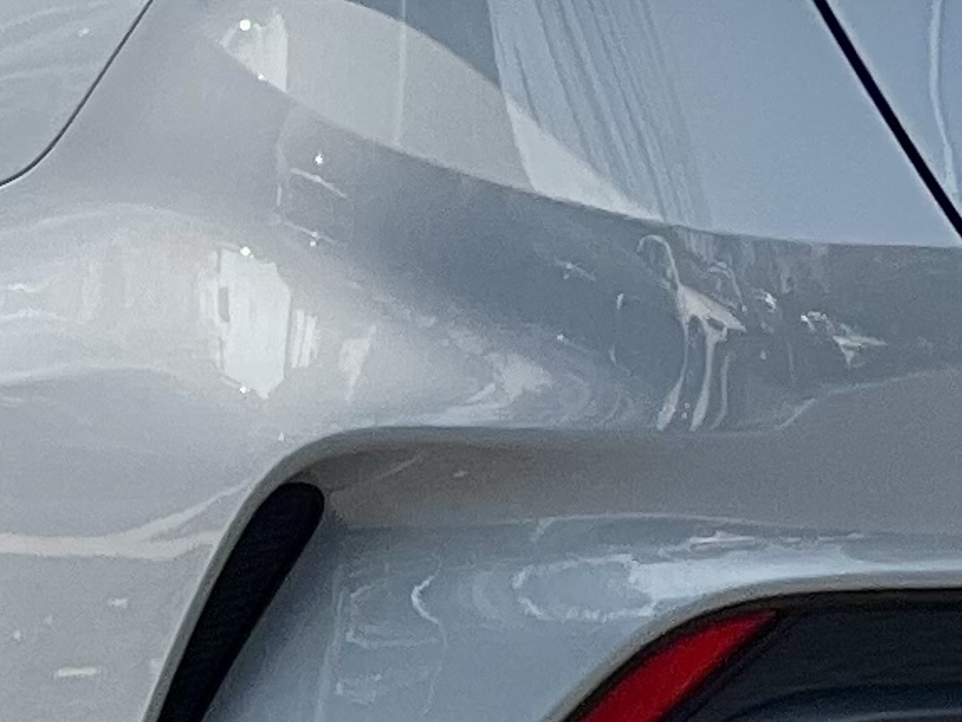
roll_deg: -0.8
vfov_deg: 2.7
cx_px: 613
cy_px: -779
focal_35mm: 542
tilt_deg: +0.5
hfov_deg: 3.7
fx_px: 15066
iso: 32
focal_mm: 9
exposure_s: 1/467
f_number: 2.8
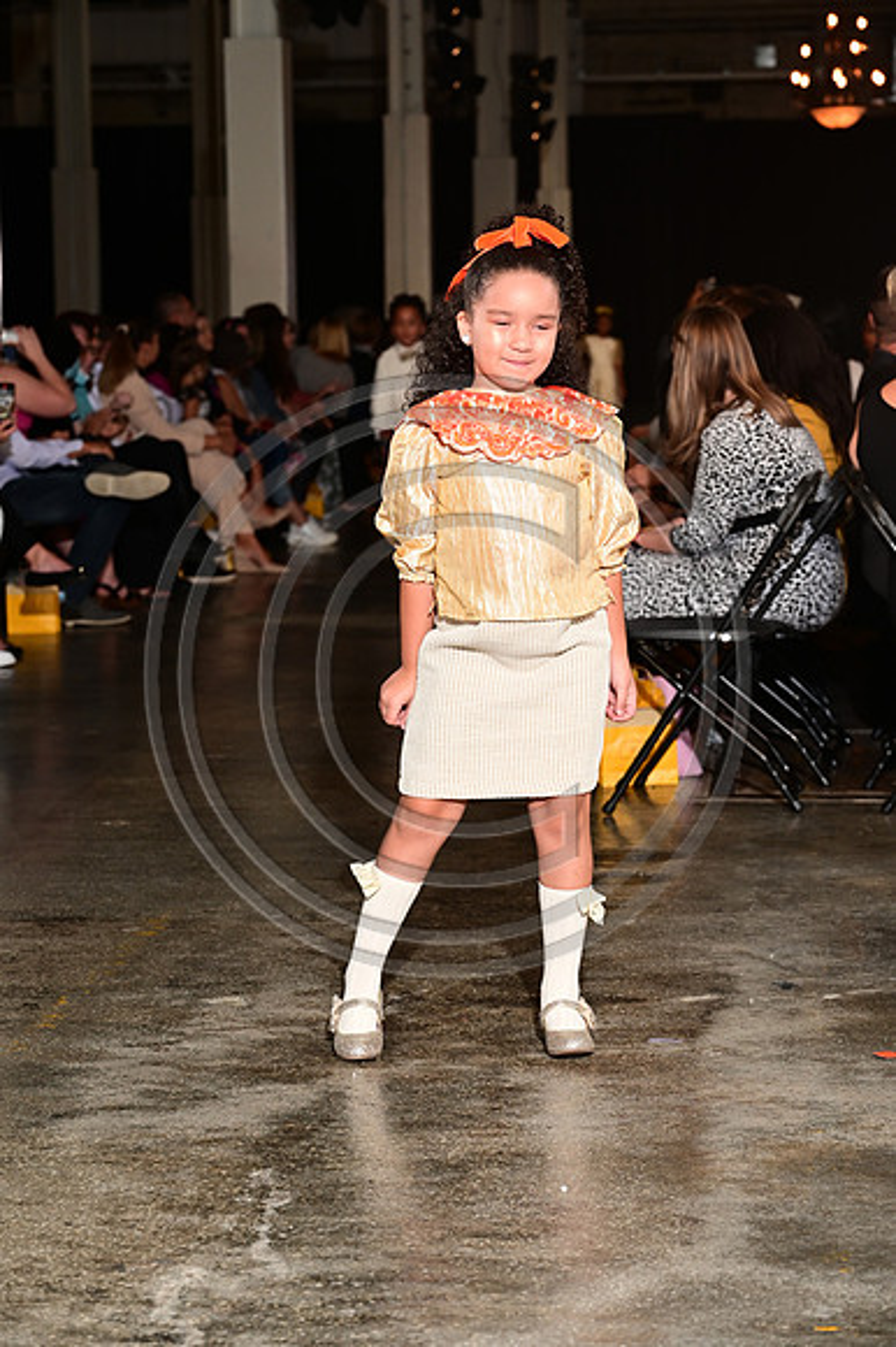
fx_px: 3439
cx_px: 448
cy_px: 674
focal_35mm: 92
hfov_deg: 14.8
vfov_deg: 22.2
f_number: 6.3
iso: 1000
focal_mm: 92
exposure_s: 1/125
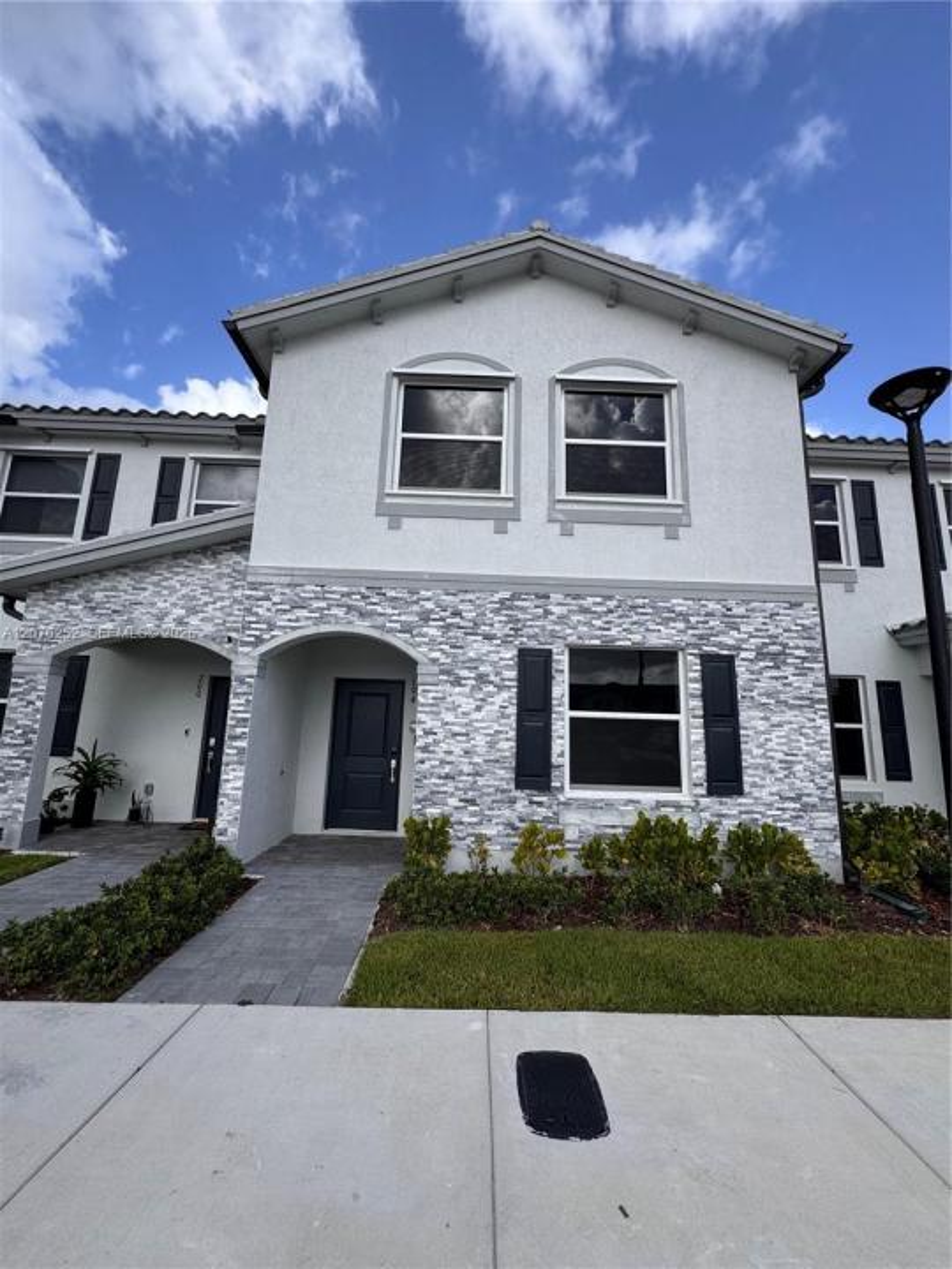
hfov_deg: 85.7
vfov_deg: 102.1
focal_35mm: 14
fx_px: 513
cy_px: 634
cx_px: 476
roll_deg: -1.3
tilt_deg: +11.3
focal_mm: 2.22
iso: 50
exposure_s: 1/1299
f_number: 2.2
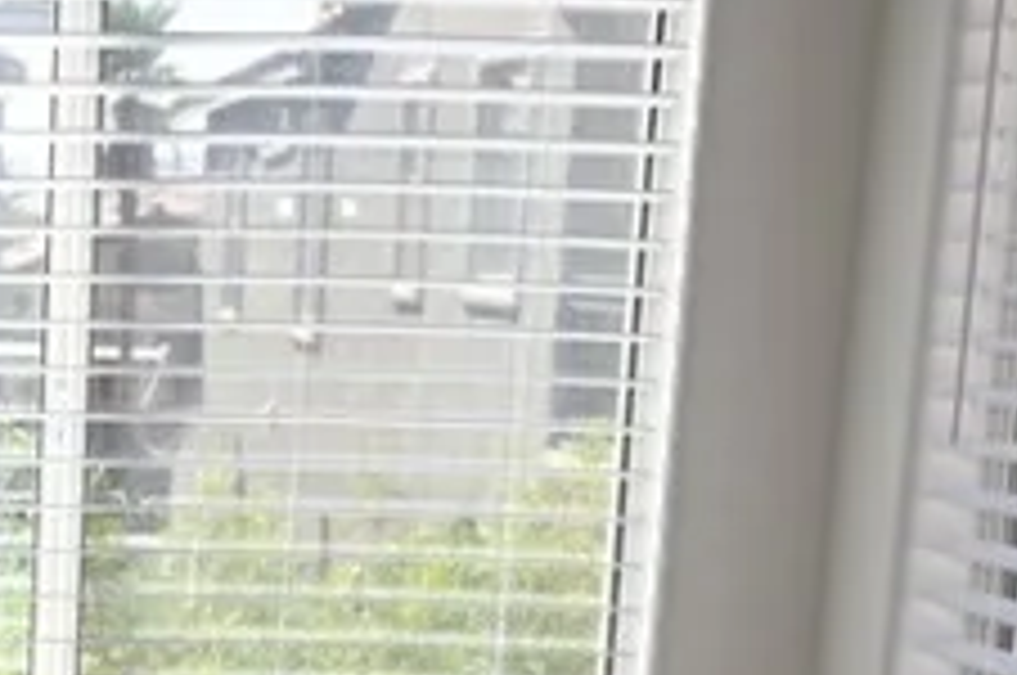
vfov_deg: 12.0
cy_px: 979
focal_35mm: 109
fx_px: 3075
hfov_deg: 17.6
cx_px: -310
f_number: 5.6
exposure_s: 1/125
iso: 64
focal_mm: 24
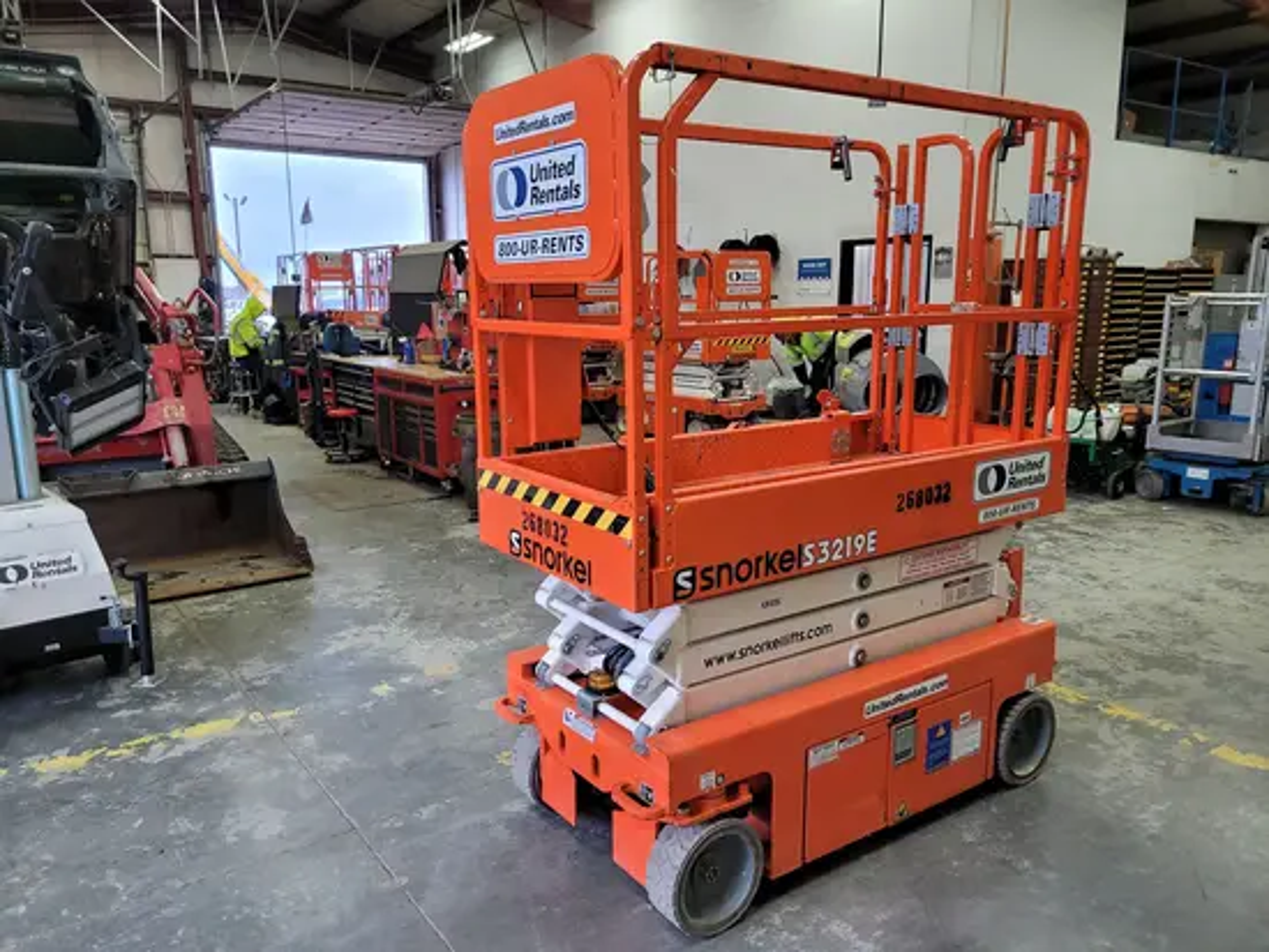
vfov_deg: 53.1
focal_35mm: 26
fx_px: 954
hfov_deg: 67.3
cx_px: 634
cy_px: 476
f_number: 1.8
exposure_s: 1/120
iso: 250
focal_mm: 5.4
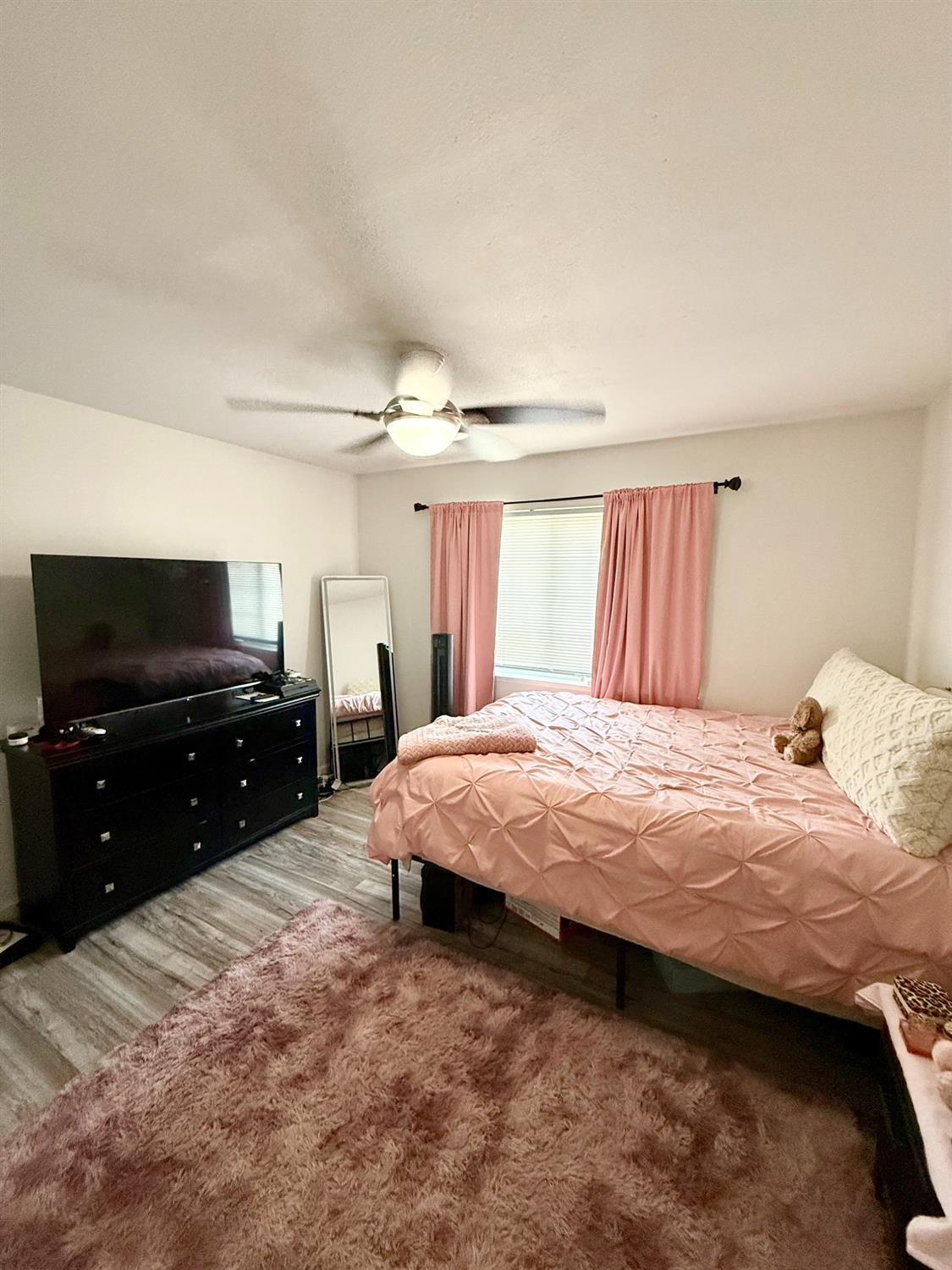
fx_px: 513
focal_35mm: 14
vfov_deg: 102.1
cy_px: 635
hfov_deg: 85.7
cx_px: 476
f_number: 2.2
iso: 500
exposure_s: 1/60
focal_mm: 2.22
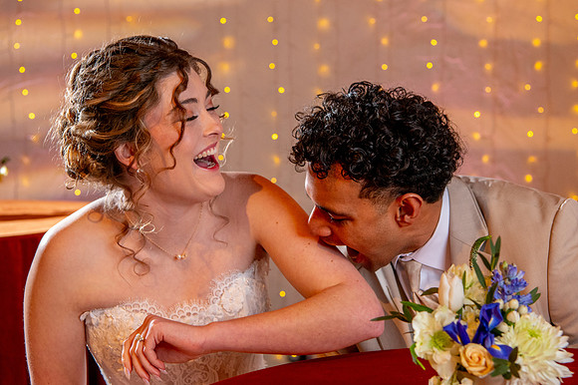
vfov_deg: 19.2
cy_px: 195
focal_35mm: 71
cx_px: 309
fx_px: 1136
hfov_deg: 28.5
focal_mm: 52
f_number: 5
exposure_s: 1/125
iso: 2000
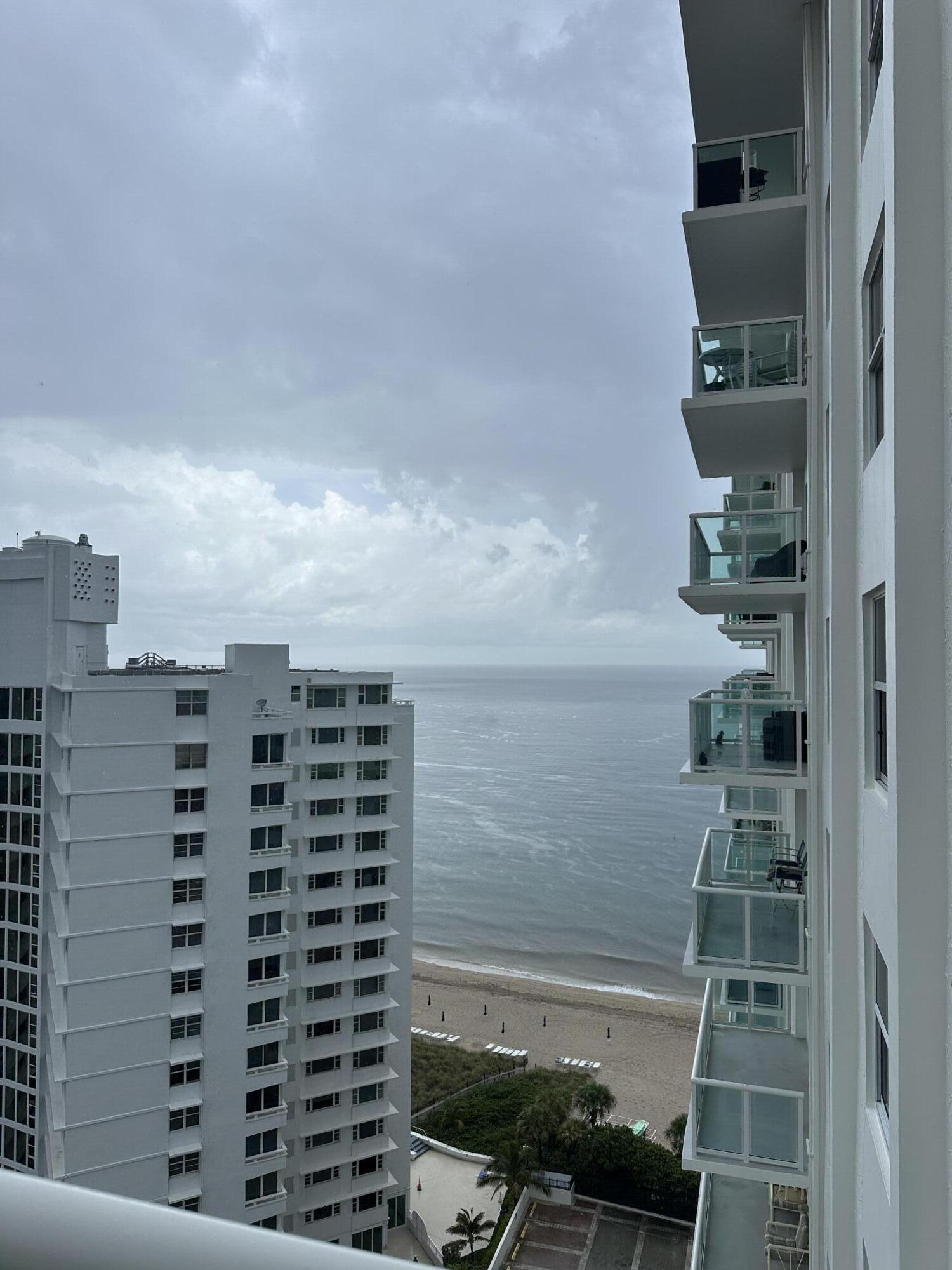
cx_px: 476
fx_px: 880
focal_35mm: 24
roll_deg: -1.5
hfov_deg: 56.8
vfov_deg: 71.6
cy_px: 635
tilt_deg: +2.3
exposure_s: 1/1949
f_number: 1.78
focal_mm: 6.86
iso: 80
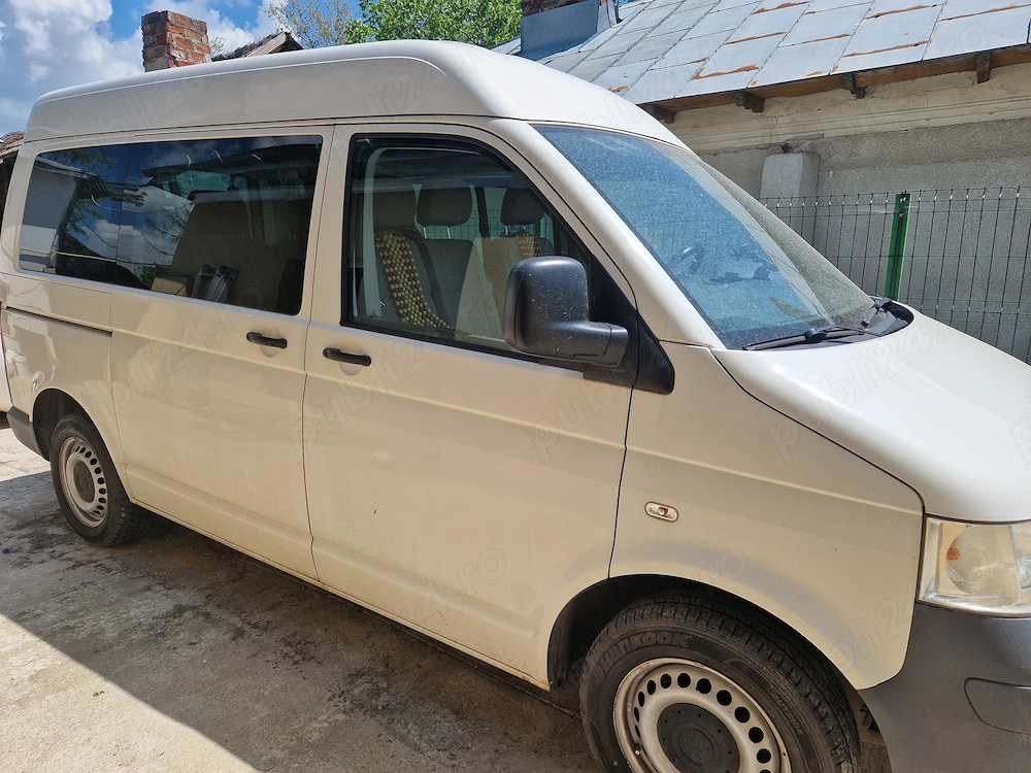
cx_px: 516
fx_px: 685
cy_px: 386
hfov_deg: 73.9
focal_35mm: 23
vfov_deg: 58.9
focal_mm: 5.4
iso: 50
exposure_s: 1/2120
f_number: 1.8
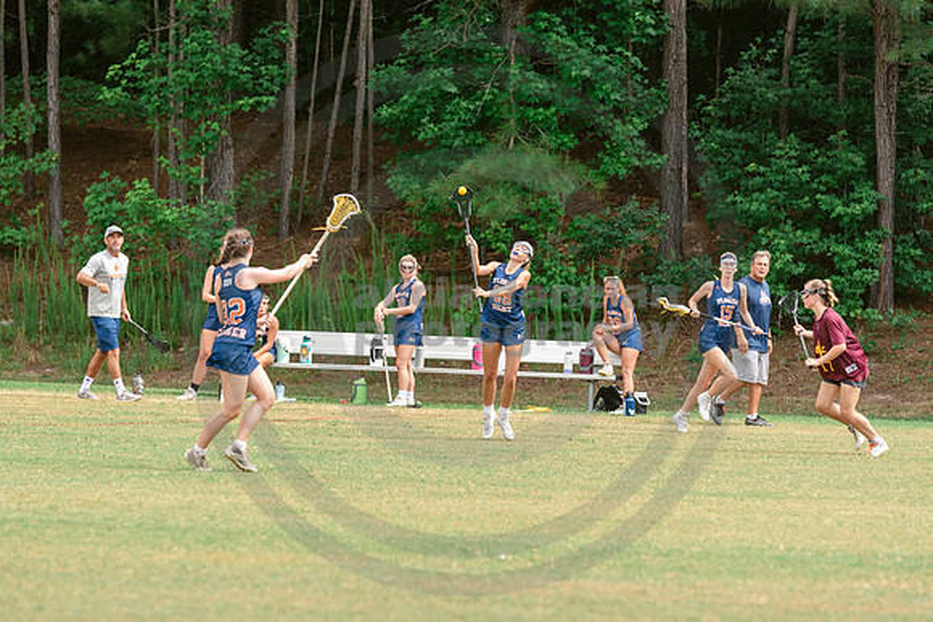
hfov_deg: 8.3
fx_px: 6440
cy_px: 386
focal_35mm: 248
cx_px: 466
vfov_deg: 5.5
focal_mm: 200
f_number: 4
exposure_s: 1/1000
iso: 250
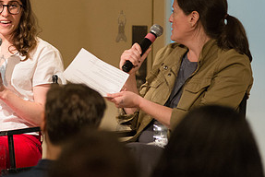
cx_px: 2
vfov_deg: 4.7
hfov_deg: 7.0
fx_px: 2159
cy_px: 71
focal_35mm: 293
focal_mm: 145
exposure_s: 1/320
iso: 2500
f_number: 4
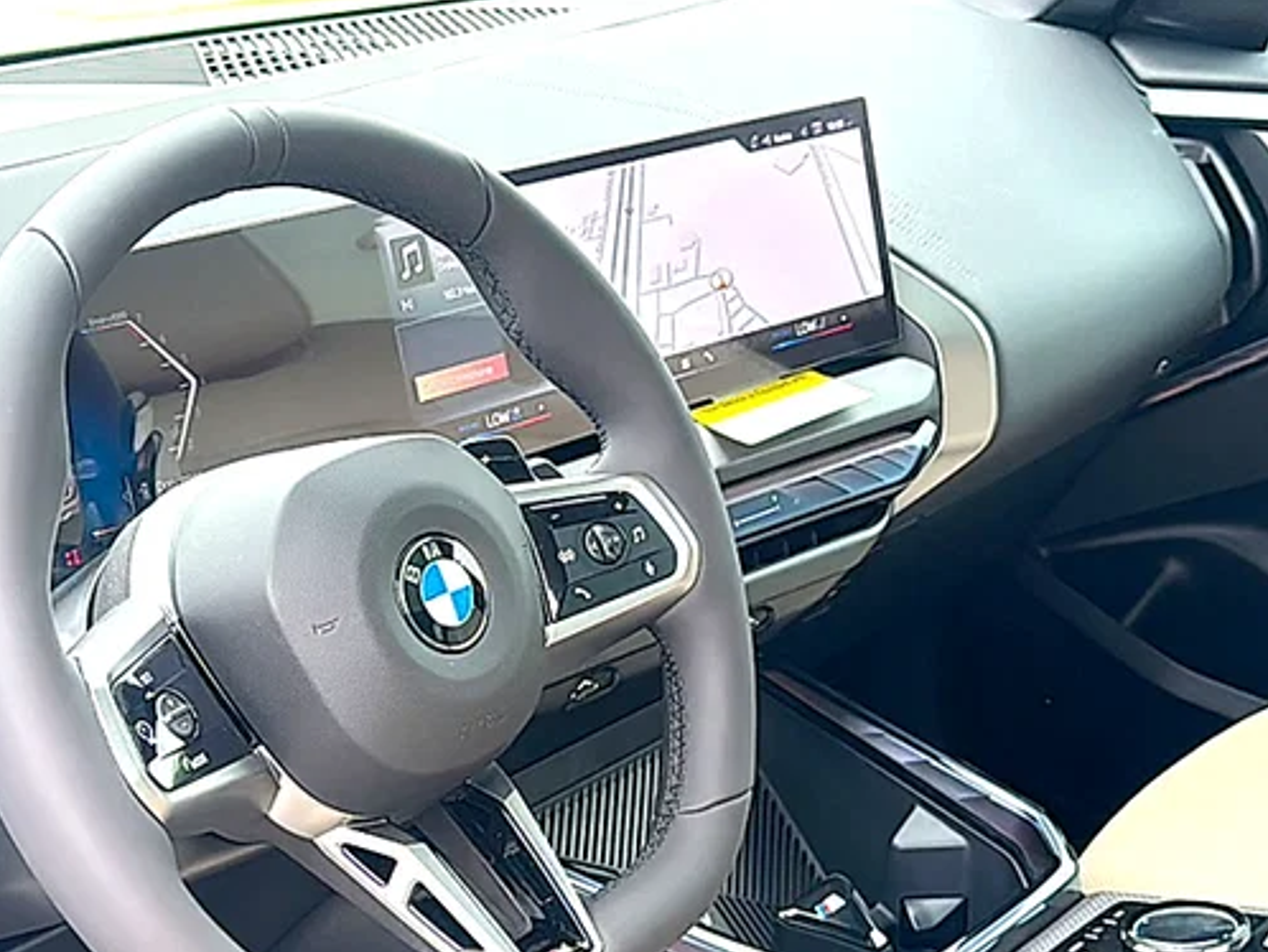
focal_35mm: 52
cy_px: 663
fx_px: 1906
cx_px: 601
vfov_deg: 27.8
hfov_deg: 36.8
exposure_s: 1/504
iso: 100
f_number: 1.78
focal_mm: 6.86
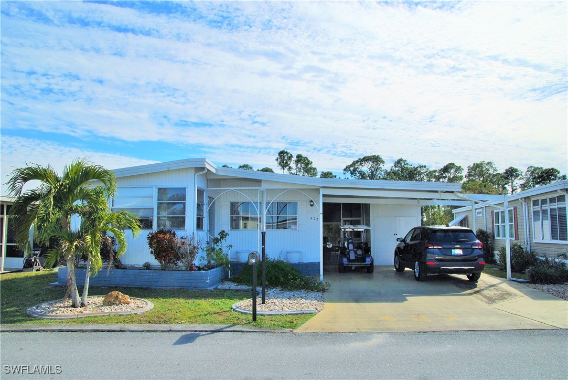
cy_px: 190
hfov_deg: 73.7
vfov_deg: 53.2
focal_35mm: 24
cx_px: 284
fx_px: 379
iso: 100
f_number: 11
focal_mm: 16
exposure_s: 1/200
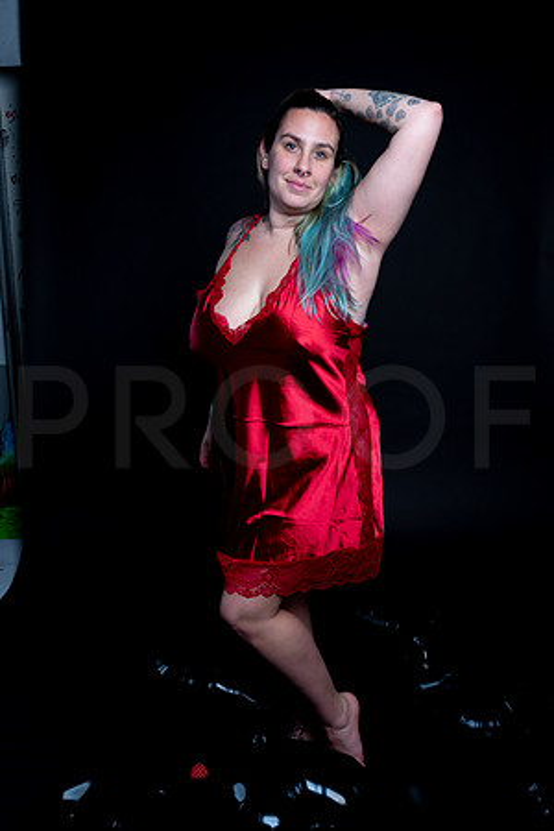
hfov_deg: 37.9
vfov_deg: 54.4
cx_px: 277
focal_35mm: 35
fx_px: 808
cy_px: 416
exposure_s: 1/160
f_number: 10
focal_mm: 35
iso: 100
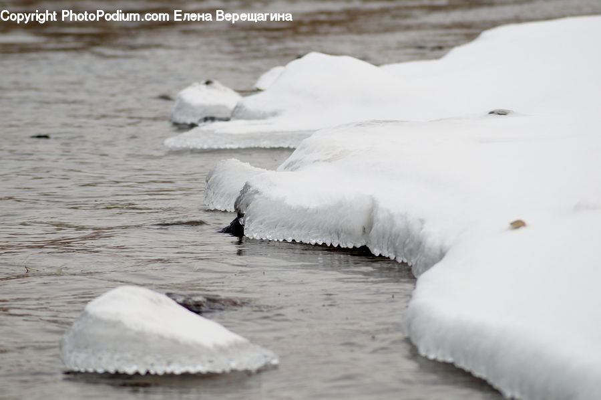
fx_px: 5003
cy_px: 200
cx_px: 300
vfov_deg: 4.6
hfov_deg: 6.9
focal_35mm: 300
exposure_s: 1/80
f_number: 8
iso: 100
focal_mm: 200
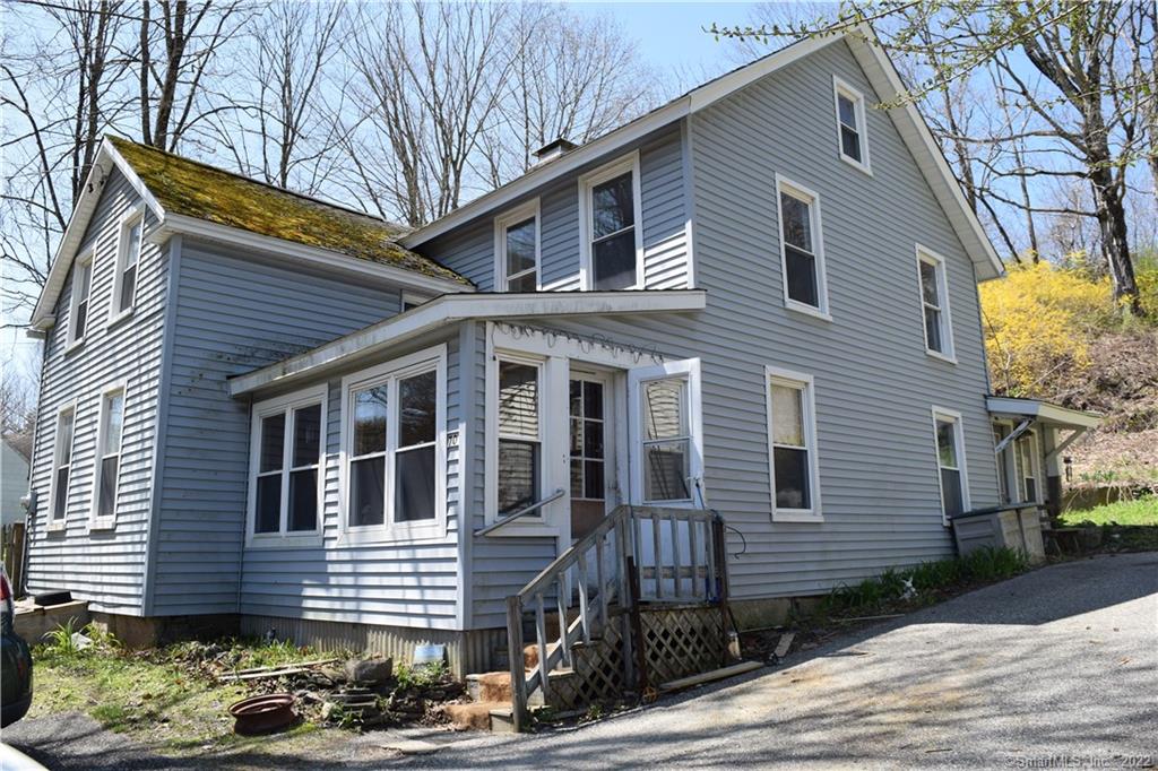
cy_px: 386
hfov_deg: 67.4
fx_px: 868
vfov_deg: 47.9
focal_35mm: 27
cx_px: 579
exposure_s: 1/320
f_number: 9
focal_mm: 18
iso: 200
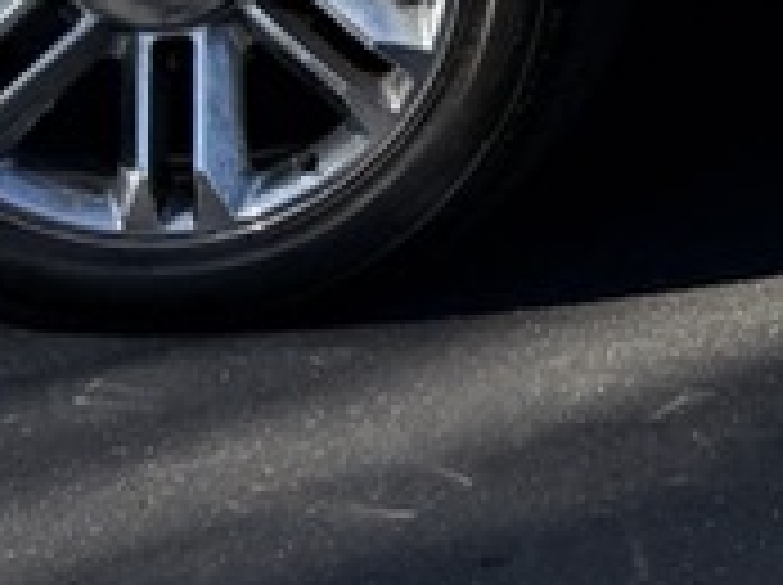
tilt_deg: -6.9
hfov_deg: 9.5
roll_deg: +0.4
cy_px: -549
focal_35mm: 177
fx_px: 3998
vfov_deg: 8.0
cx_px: 2097
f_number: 1.78
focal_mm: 6.76
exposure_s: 1/4405
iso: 80
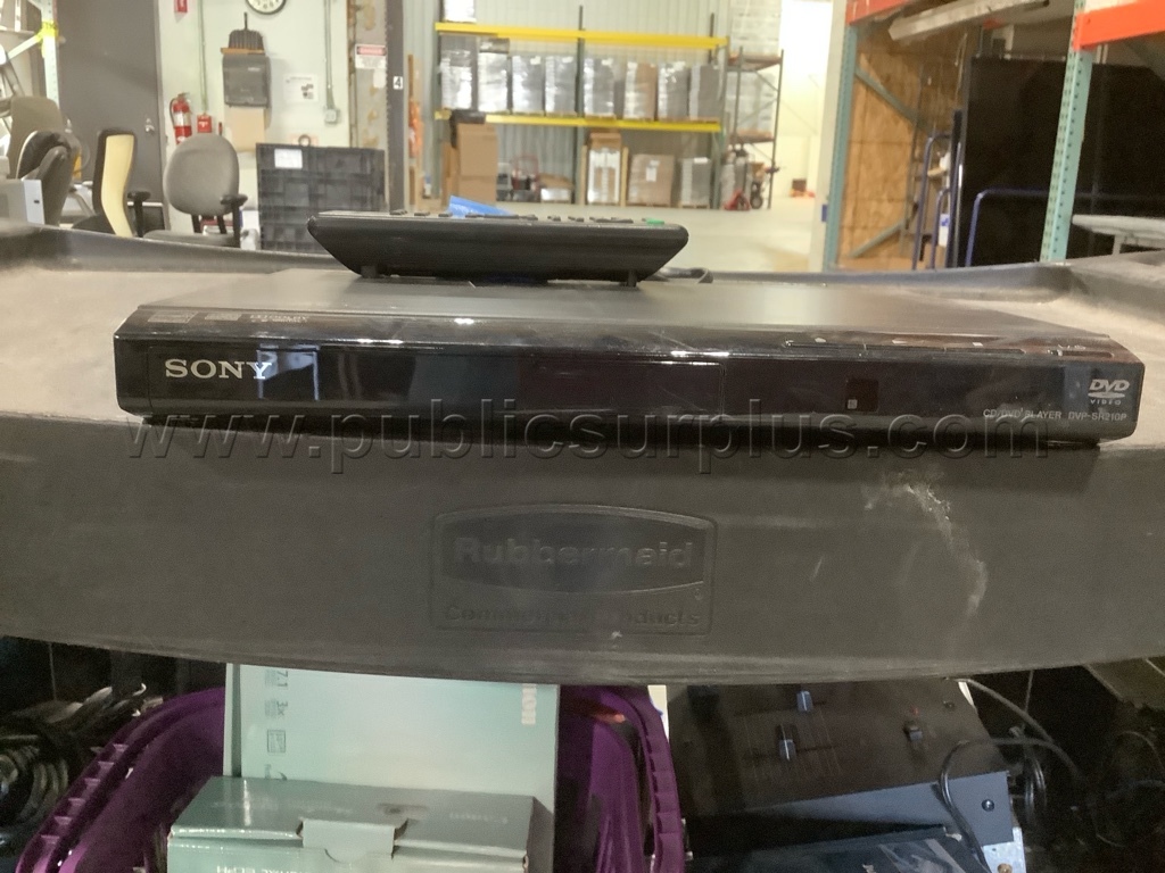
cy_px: 436
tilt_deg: -14.9
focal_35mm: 31
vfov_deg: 45.4
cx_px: 582
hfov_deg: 58.4
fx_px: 1043
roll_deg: -3.4
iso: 640
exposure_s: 1/30
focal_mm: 3.3
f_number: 2.4
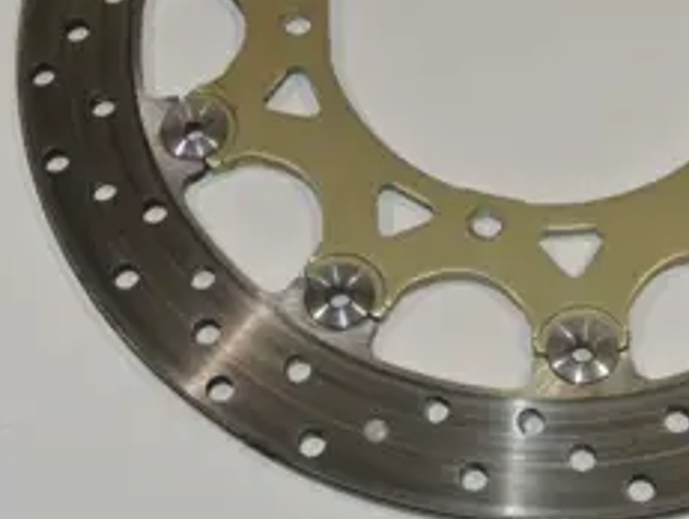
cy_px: 75
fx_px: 1874
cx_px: 504
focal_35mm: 94
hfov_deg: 20.7
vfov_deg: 15.6
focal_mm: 15.7
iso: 200
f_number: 4.2
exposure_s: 1/60
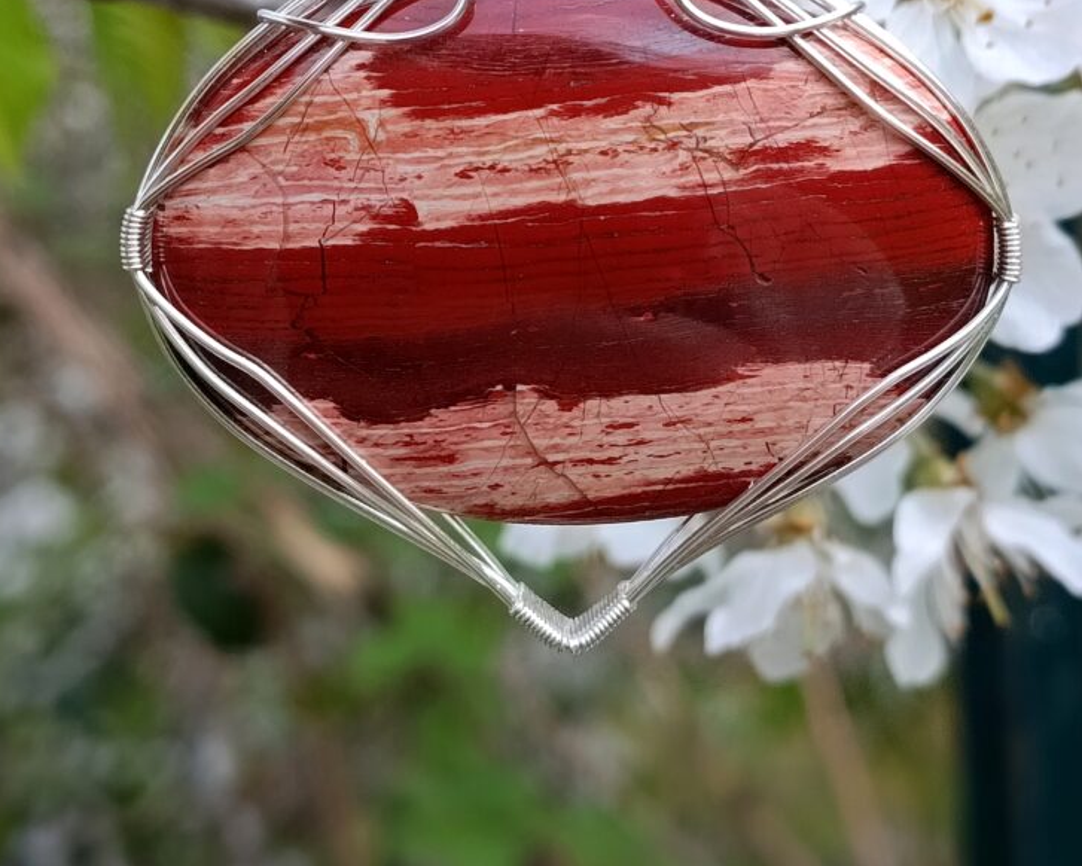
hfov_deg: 28.7
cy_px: 201
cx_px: 560
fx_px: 2114
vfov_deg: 22.9
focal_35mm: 66
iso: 50
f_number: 1.7
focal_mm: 5.24
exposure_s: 1/136
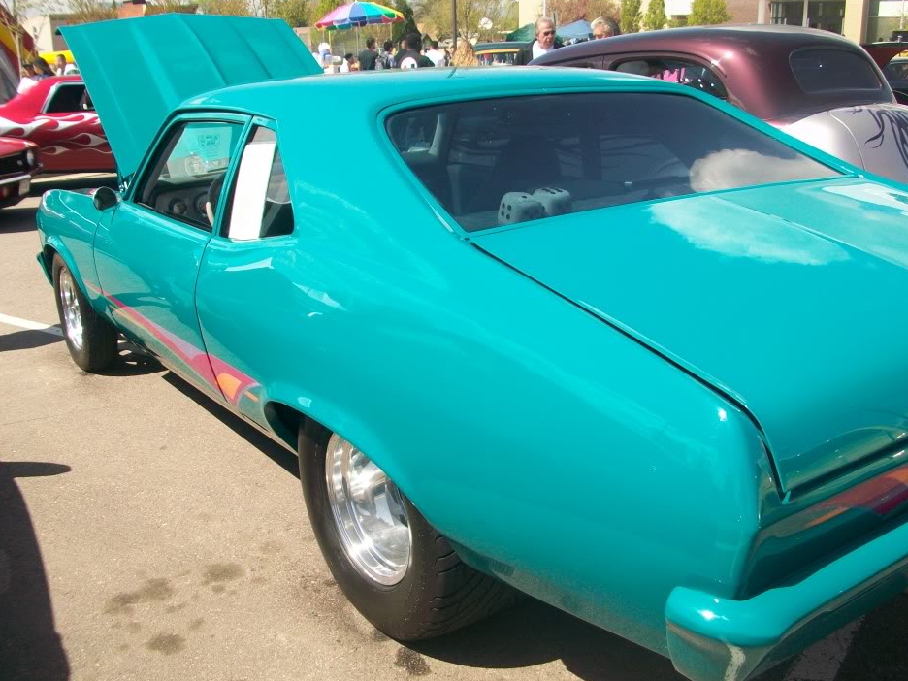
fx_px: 918
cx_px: 470
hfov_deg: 52.6
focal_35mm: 35
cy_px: 328
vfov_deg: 40.7
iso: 64
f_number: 2.8
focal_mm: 5.7
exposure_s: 1/640
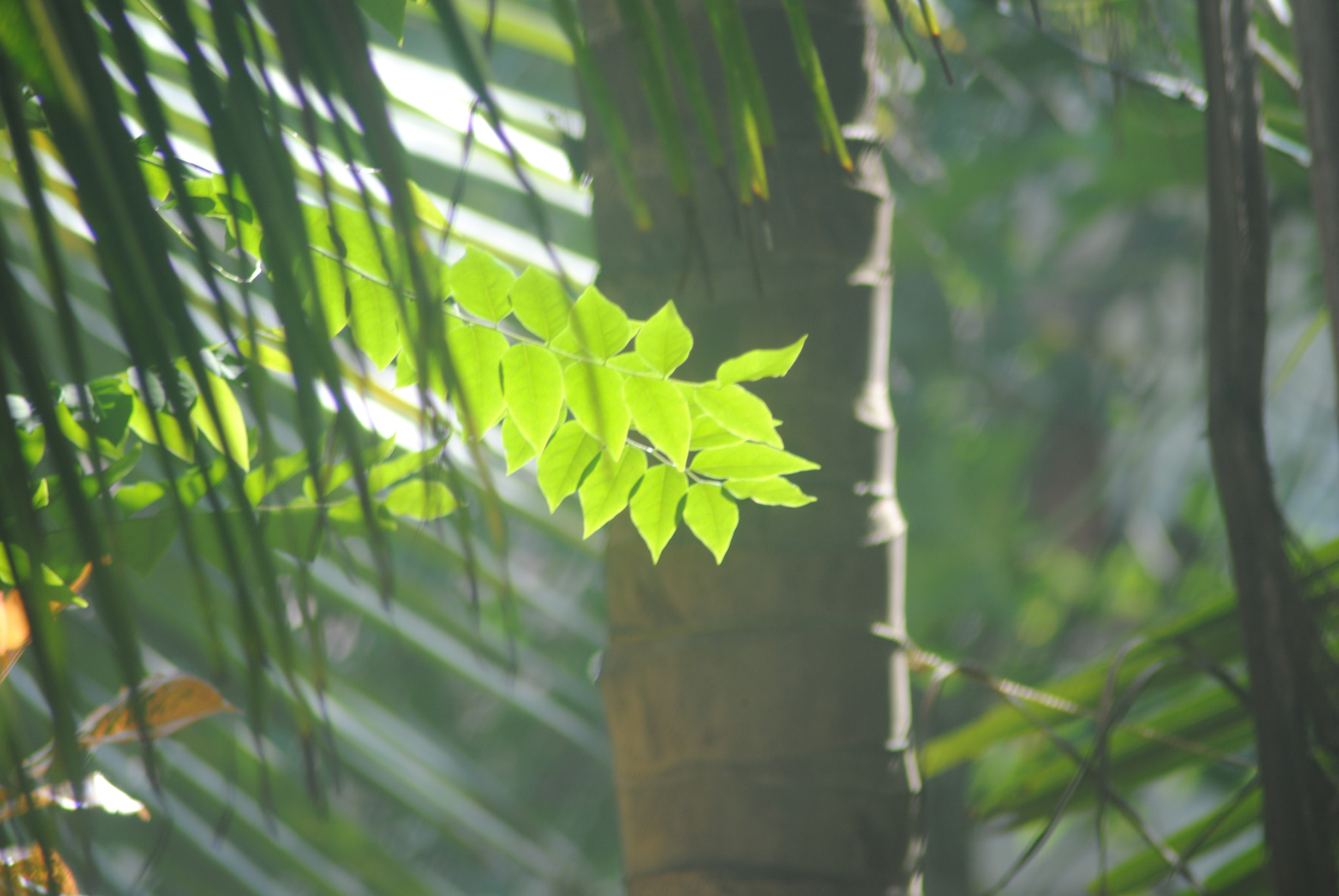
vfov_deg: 3.1
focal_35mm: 450
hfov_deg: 4.6
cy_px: 448
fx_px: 16758
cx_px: 670
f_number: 5.6
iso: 100
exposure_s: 1/60
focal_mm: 300
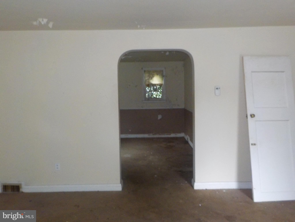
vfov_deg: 46.8
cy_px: 111
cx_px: 148
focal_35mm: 30
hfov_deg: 60.0
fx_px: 256
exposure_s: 1/15
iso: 500
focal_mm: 4.1
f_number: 3.3
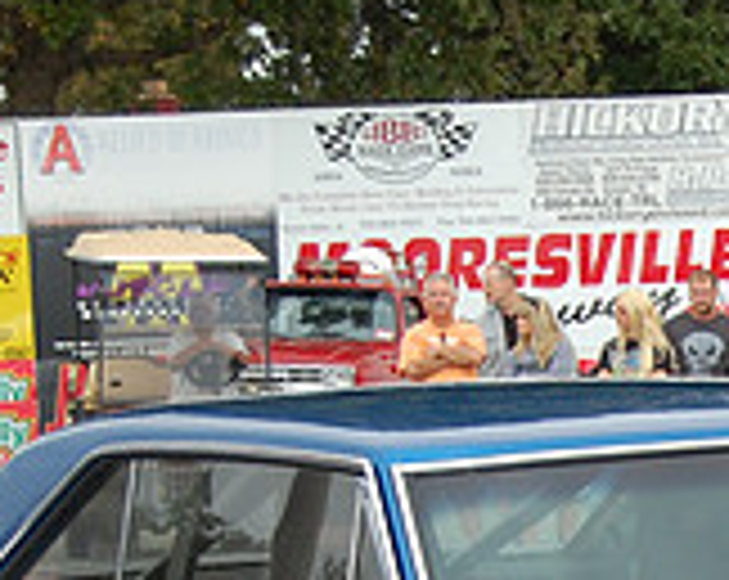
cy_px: 805
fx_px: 4135
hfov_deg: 10.0
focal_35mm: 192
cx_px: 814
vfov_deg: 7.9
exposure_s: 1/800
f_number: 5
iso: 400
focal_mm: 38
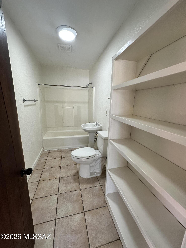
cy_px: 124
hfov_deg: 85.7
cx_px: 93
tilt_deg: -13.3
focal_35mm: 14
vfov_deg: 102.1
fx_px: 100
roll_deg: -2.3
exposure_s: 1/120
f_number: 2.2
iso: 160
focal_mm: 2.22
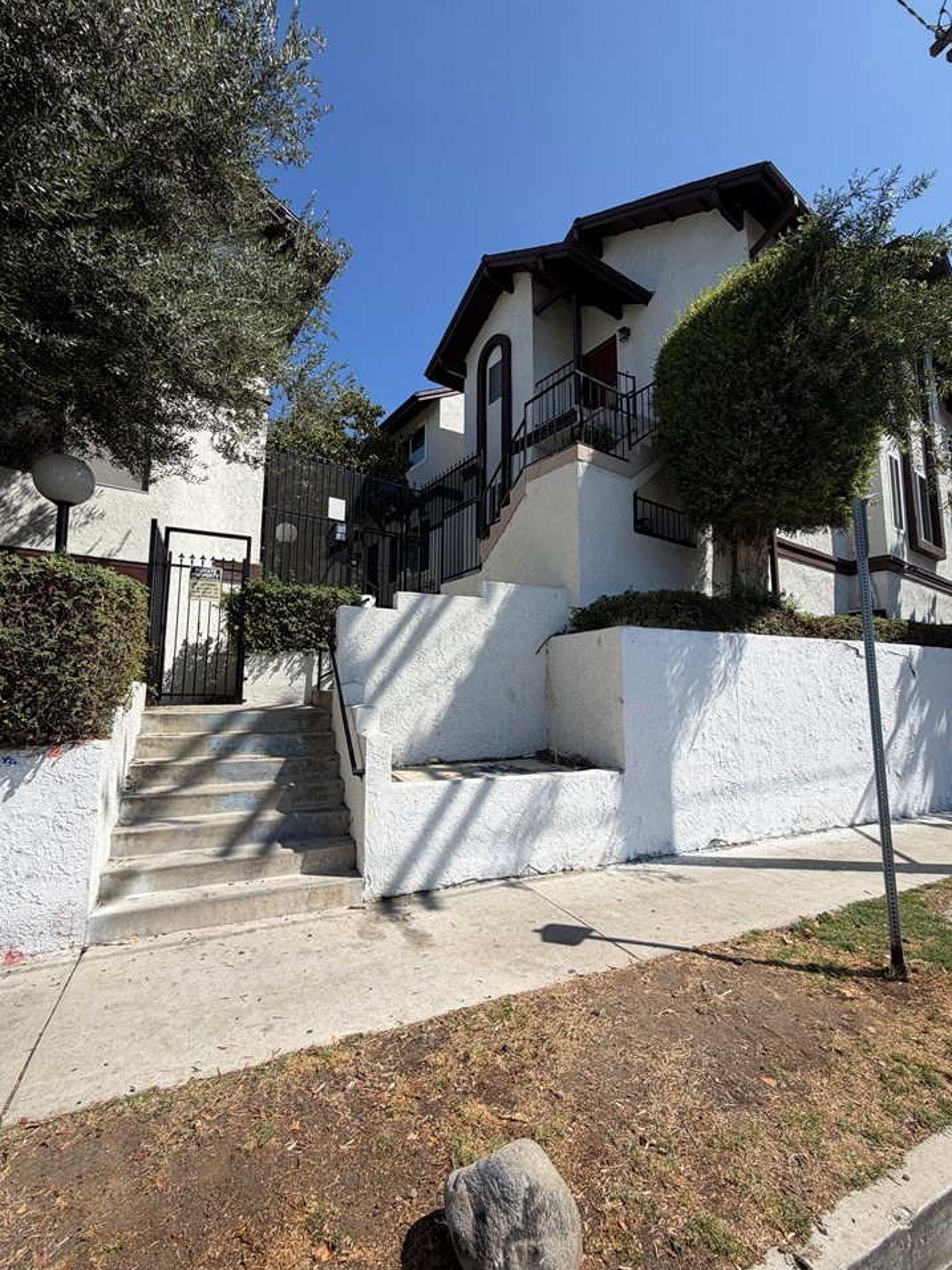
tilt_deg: +7.1
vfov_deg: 98.2
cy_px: 634
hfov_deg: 81.7
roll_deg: +0.1
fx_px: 550
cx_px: 478
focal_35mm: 15
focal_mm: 2.22
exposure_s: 1/1001
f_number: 2.2
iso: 20
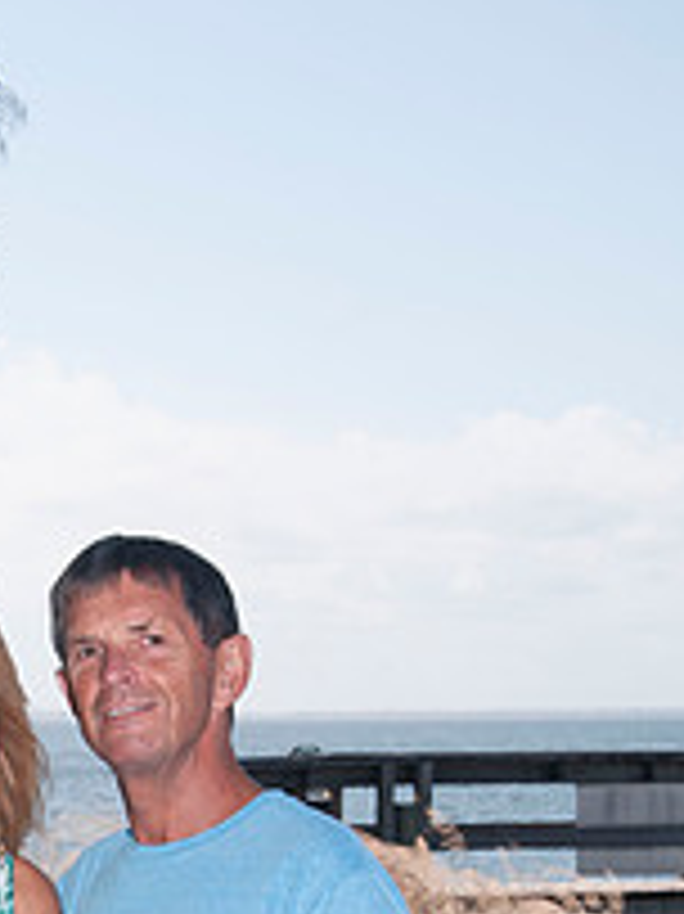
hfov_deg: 11.0
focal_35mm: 134
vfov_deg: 14.4
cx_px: 106
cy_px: 964
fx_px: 3534
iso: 100
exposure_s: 1/250
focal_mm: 42
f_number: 10
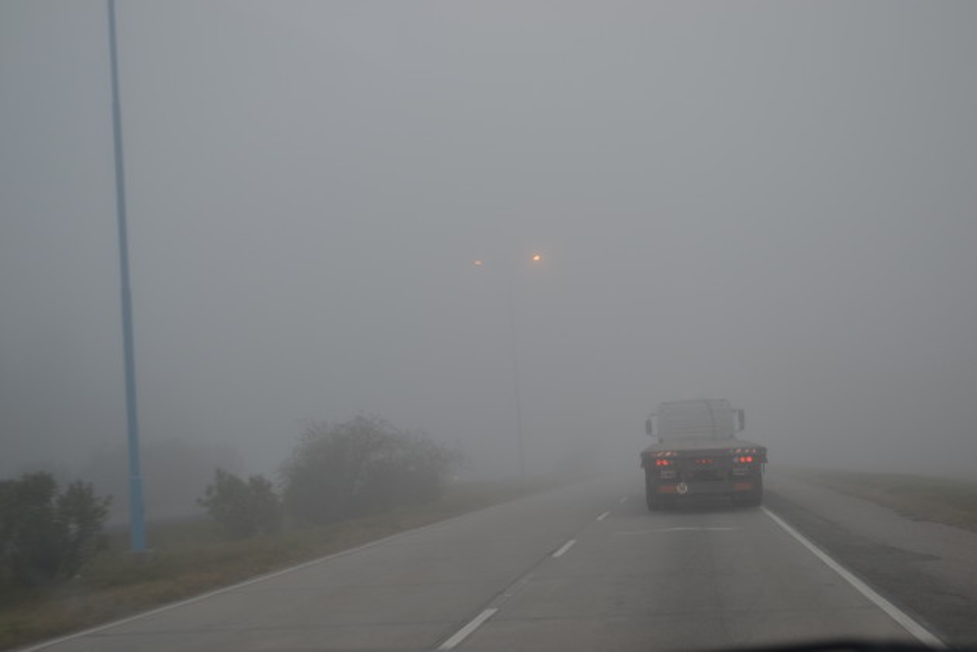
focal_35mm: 60
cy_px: 326
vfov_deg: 22.6
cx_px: 488
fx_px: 1628
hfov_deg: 33.4
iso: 140
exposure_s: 1/125
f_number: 5.6
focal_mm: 40
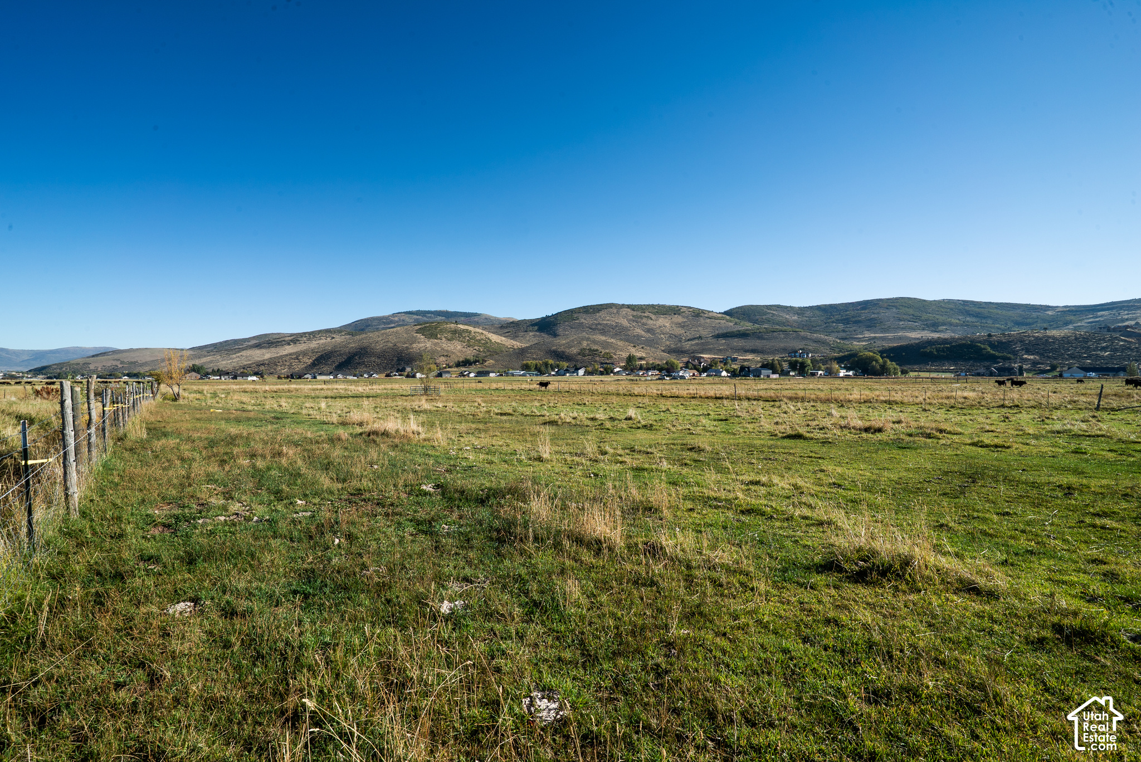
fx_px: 507
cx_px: 570
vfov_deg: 73.8
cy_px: 381
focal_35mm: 16
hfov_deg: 96.7
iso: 100
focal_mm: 16
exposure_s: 1/80
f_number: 16
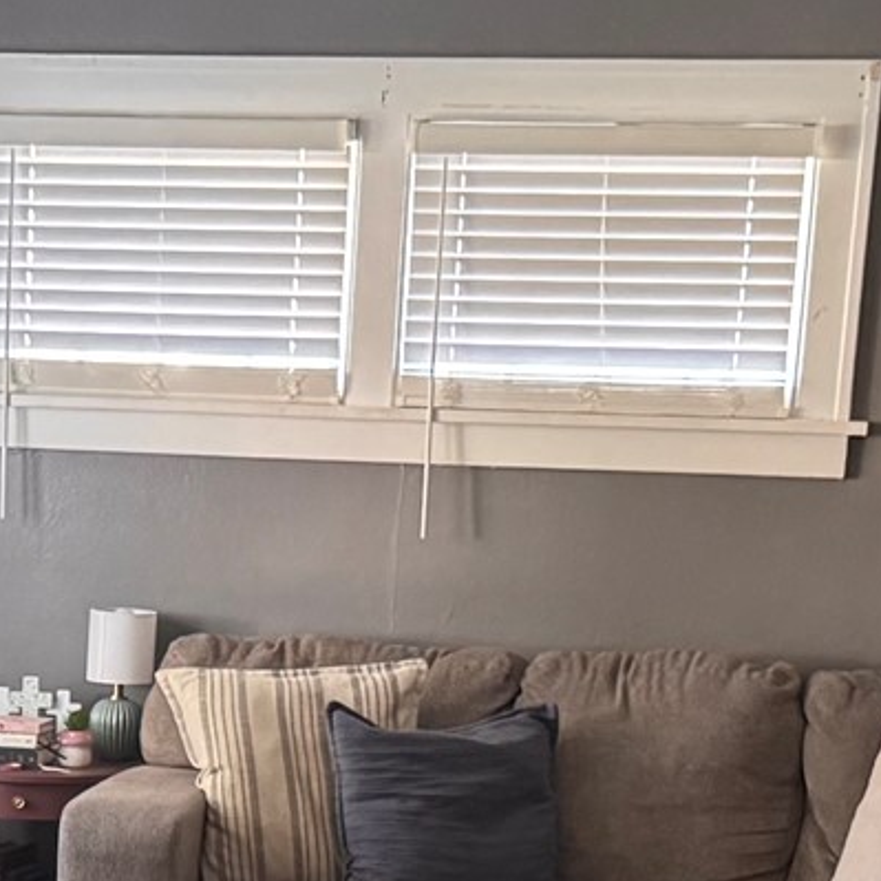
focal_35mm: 109
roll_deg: -1.8
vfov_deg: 15.4
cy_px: 1075
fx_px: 3139
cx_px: 117
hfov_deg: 15.8
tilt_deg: -14.7
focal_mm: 6.76
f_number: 1.78
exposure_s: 1/60
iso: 800
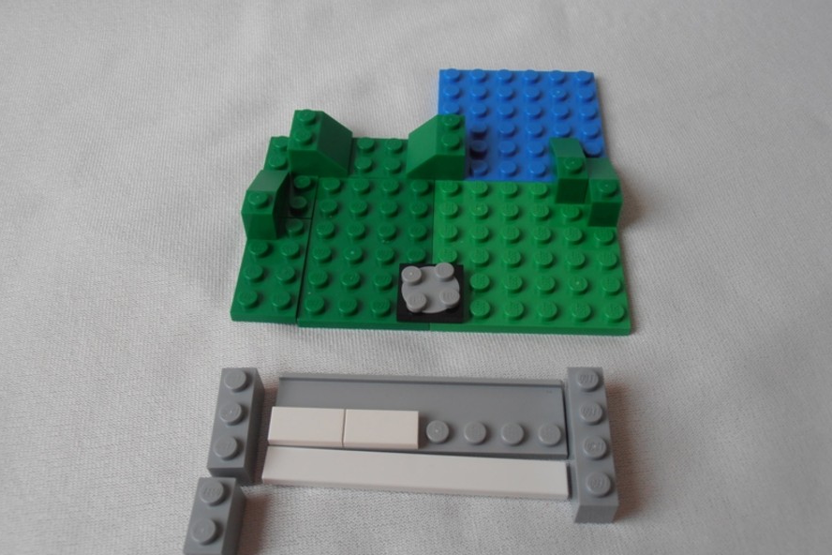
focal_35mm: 39
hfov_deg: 49.6
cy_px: 279
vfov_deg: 34.2
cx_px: 416
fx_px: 901
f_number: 3.9
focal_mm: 6.61
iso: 80
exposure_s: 1/80
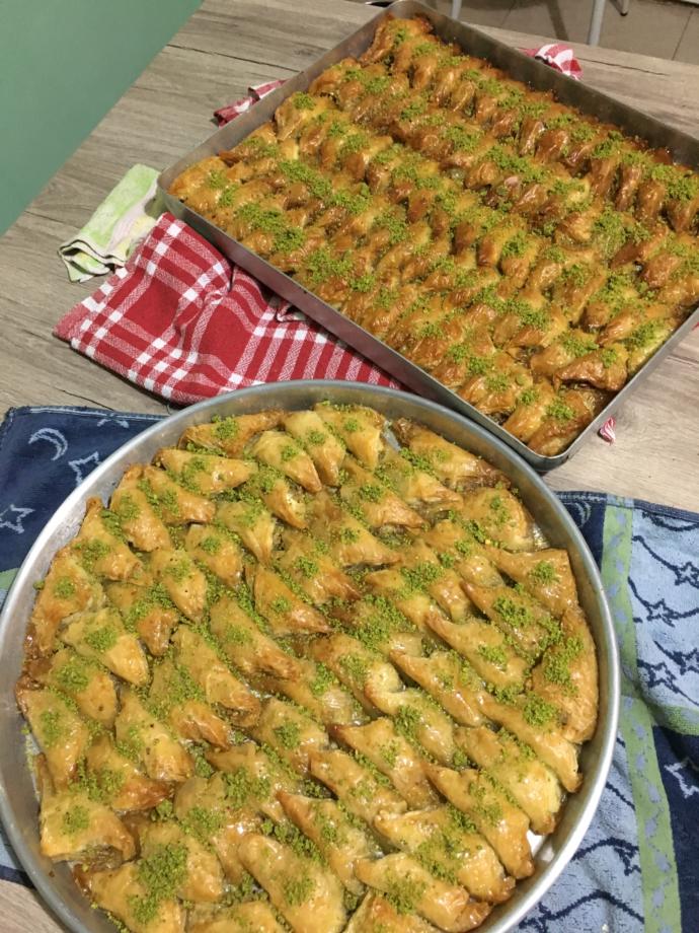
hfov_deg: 48.2
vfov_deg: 61.7
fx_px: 781
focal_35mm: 29
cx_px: 350
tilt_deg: -61.4
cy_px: 466
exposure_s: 1/20
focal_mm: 4.15
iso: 200
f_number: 2.2
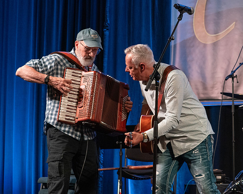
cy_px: 95
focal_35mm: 106
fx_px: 762
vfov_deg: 14.5
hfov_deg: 18.1
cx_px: 153
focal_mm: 82
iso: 6400
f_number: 5.6
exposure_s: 1/200
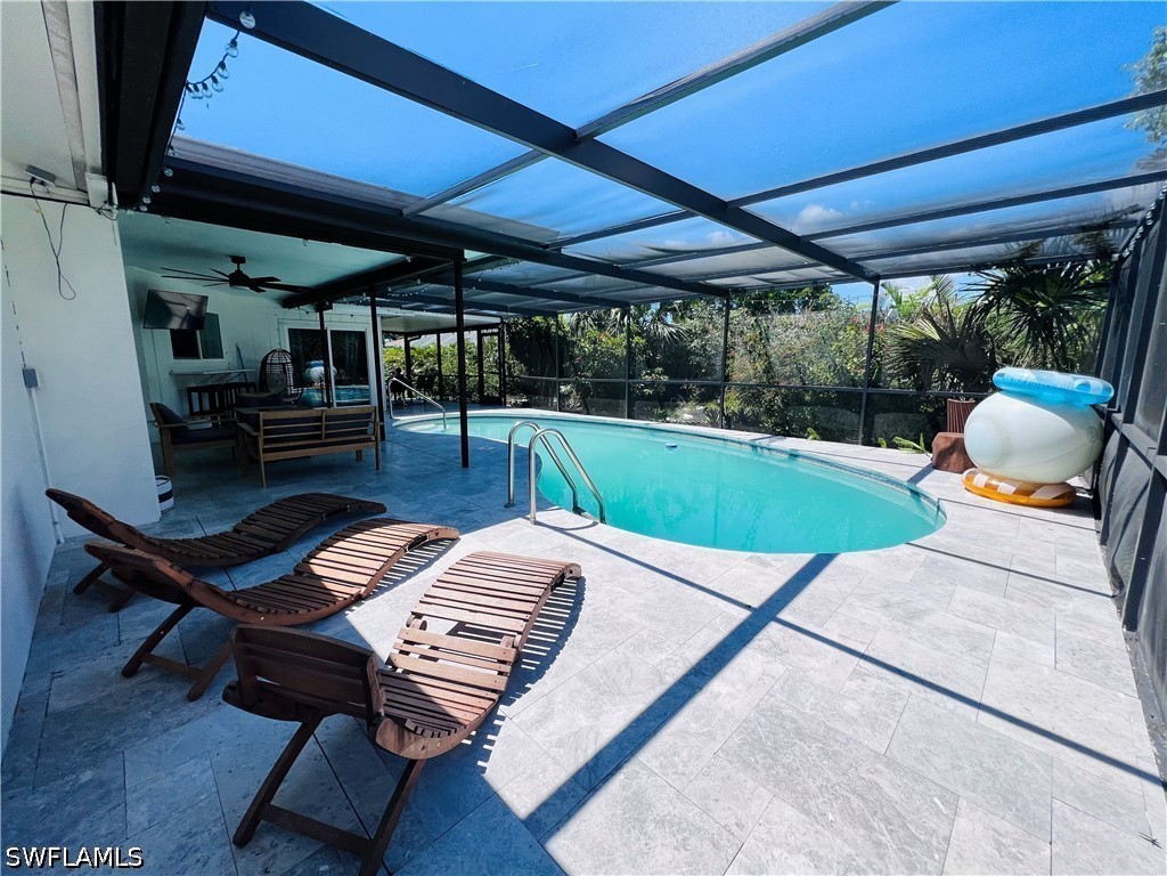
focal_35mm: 13
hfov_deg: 106.2
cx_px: 584
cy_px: 438
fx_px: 438
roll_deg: +1.0
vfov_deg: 89.9
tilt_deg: -9.5
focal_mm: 1.57
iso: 32
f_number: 1.8
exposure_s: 1/1167
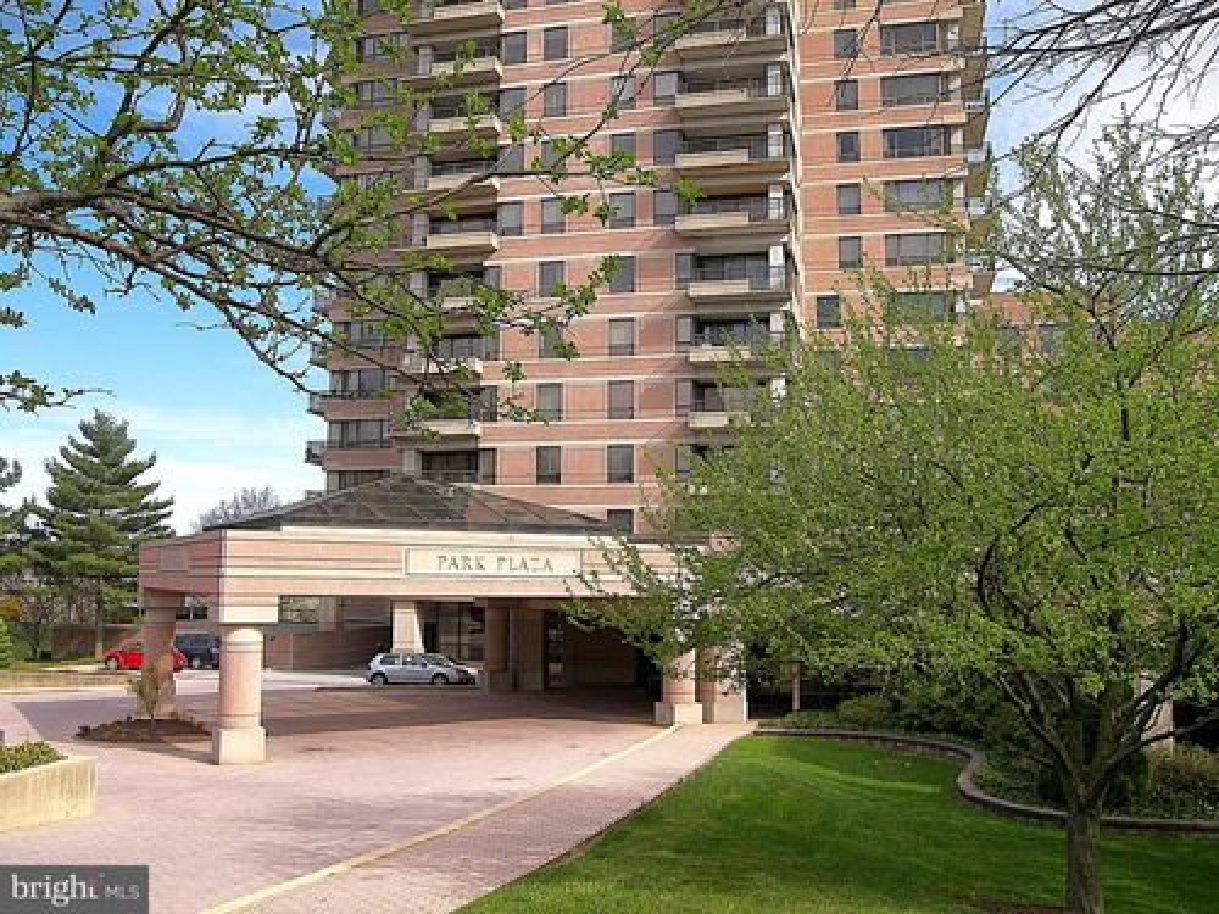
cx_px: 610
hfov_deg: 58.4
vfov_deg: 45.4
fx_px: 1092
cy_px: 457
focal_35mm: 31
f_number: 3.2
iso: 50
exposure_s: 1/640
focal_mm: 6.5
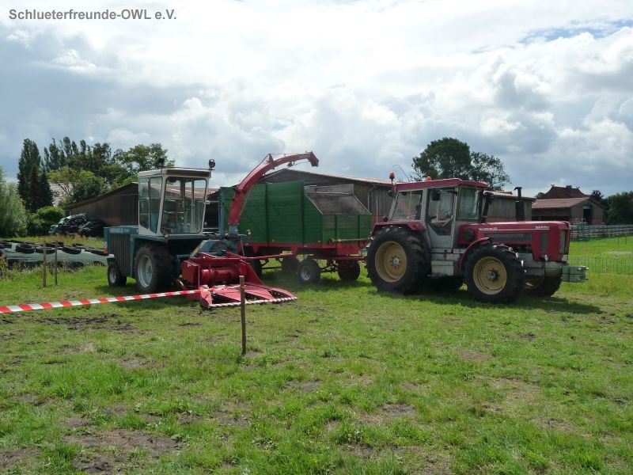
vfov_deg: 46.8
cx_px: 316
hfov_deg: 60.0
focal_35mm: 30
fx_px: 549
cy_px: 238
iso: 160
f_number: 8
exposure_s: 1/400
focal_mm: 5
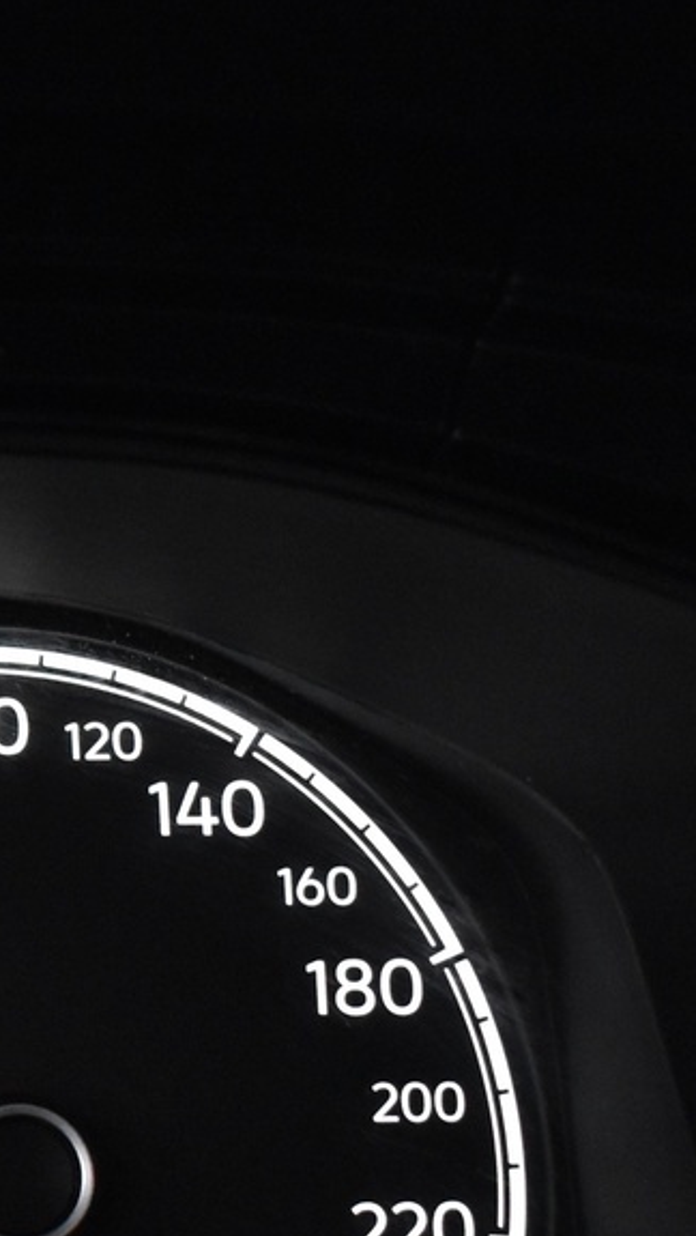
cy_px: 967
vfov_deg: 18.5
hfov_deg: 9.4
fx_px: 3768
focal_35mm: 115
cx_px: -977
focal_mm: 26
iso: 2800
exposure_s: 1/40
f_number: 4
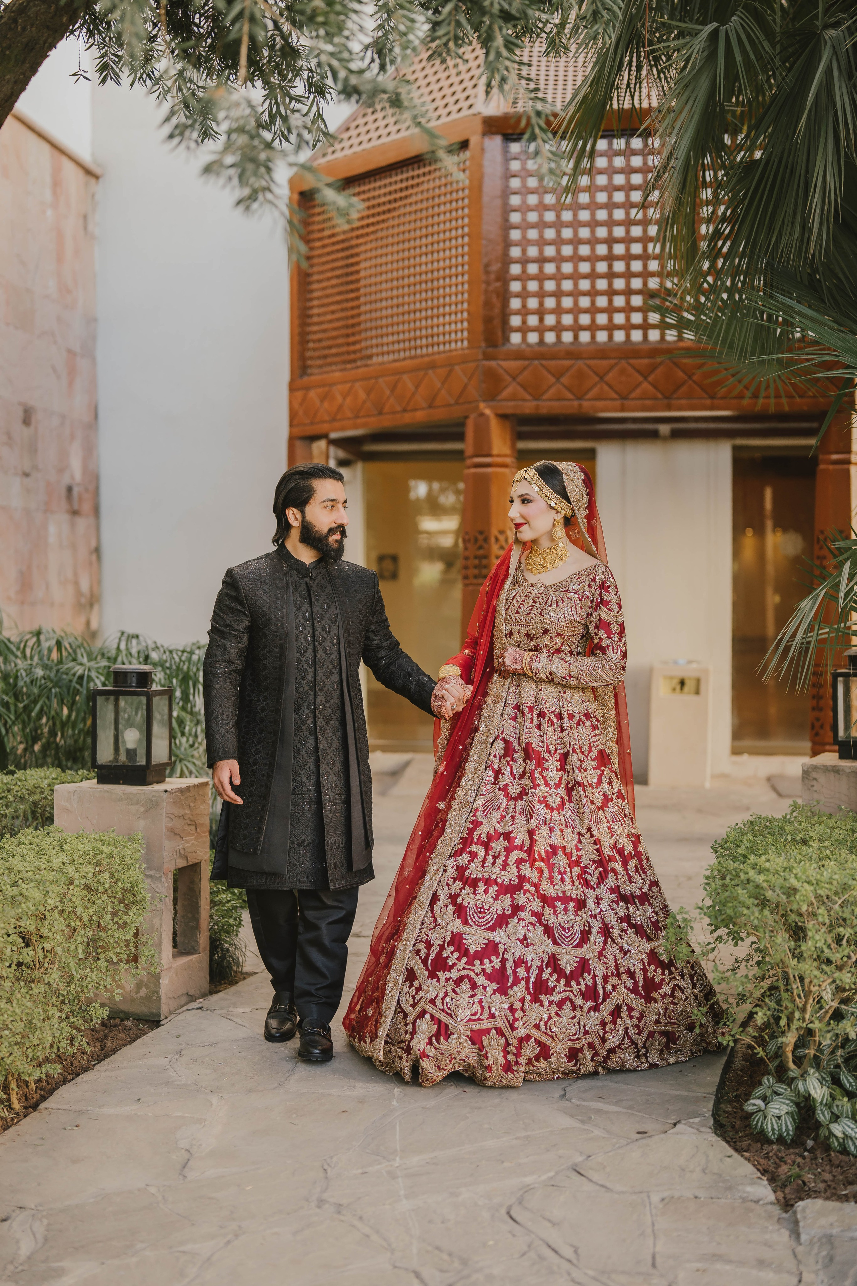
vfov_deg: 39.6
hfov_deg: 27.0
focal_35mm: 50
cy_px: 643
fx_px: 1785
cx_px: 428
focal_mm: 50
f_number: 1.8
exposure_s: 1/500
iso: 500
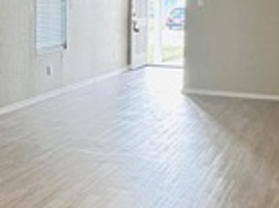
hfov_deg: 29.0
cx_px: 42
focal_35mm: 65
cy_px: 63
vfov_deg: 22.4
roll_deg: +0.3
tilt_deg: -5.7
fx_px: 523
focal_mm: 2.22
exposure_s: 1/120
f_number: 2.2
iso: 250
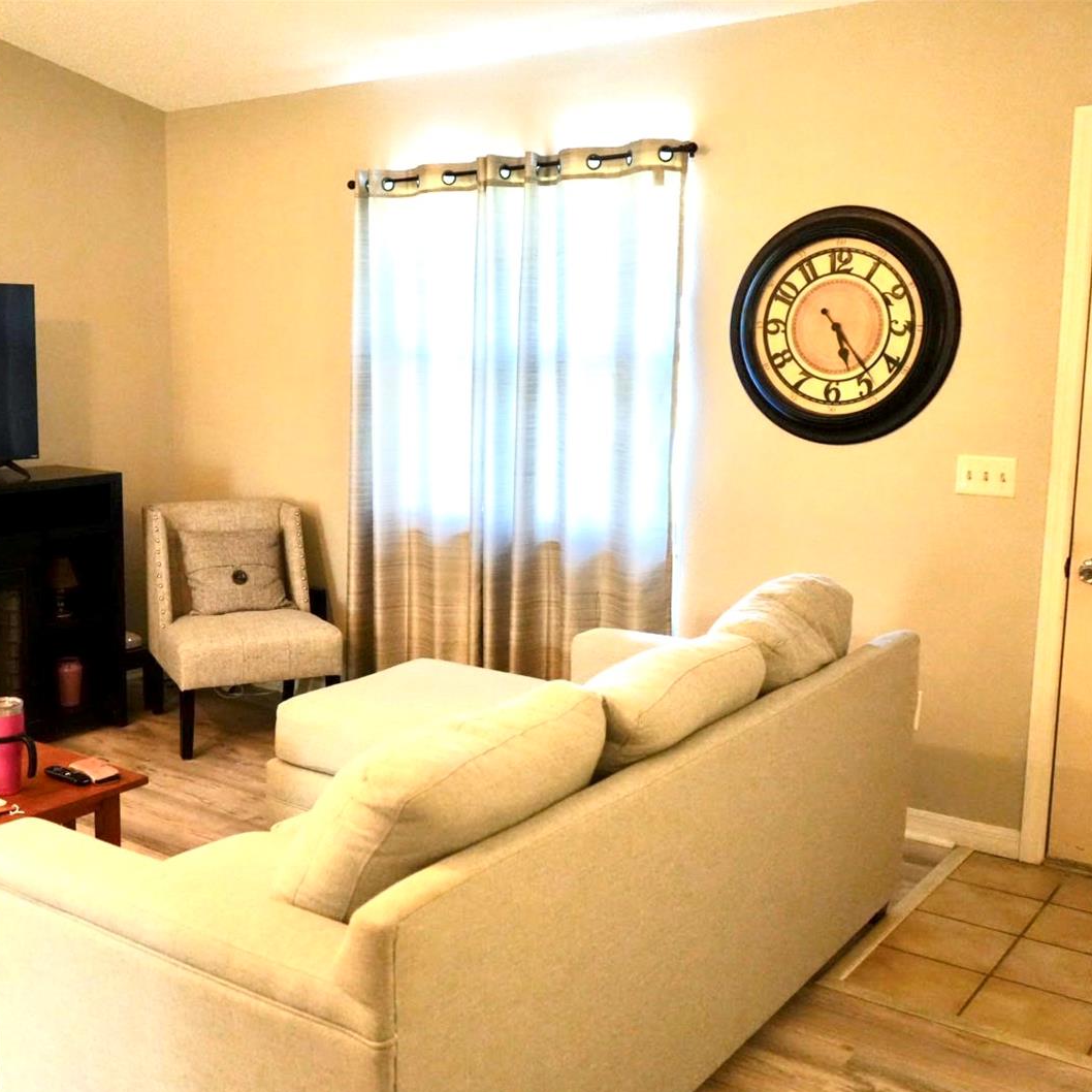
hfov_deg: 45.6
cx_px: 399
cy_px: 551
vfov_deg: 46.0
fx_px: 1285
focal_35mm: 36
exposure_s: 1/160
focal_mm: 28
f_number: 3.5
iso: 6400
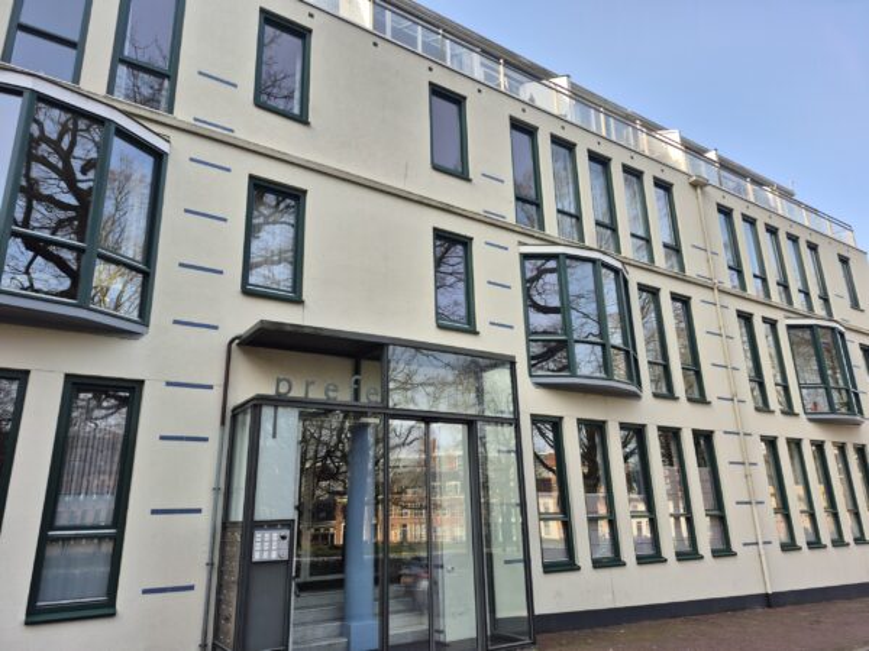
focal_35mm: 23
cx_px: 434
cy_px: 326
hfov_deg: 73.9
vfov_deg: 58.9
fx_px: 577
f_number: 1.8
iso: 25
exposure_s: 1/506
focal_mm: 5.4
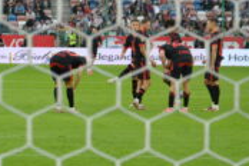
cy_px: 59
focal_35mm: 333
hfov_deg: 6.2
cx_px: 54
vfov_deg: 4.1
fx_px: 2303
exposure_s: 1/100
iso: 250
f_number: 5.3
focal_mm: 66
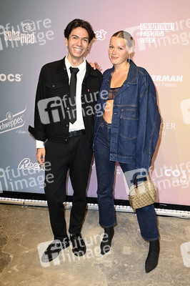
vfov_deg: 53.2
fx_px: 285
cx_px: 95
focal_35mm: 36
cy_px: 143
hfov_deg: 36.8
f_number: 5.6
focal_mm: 36
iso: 400
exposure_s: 1/160
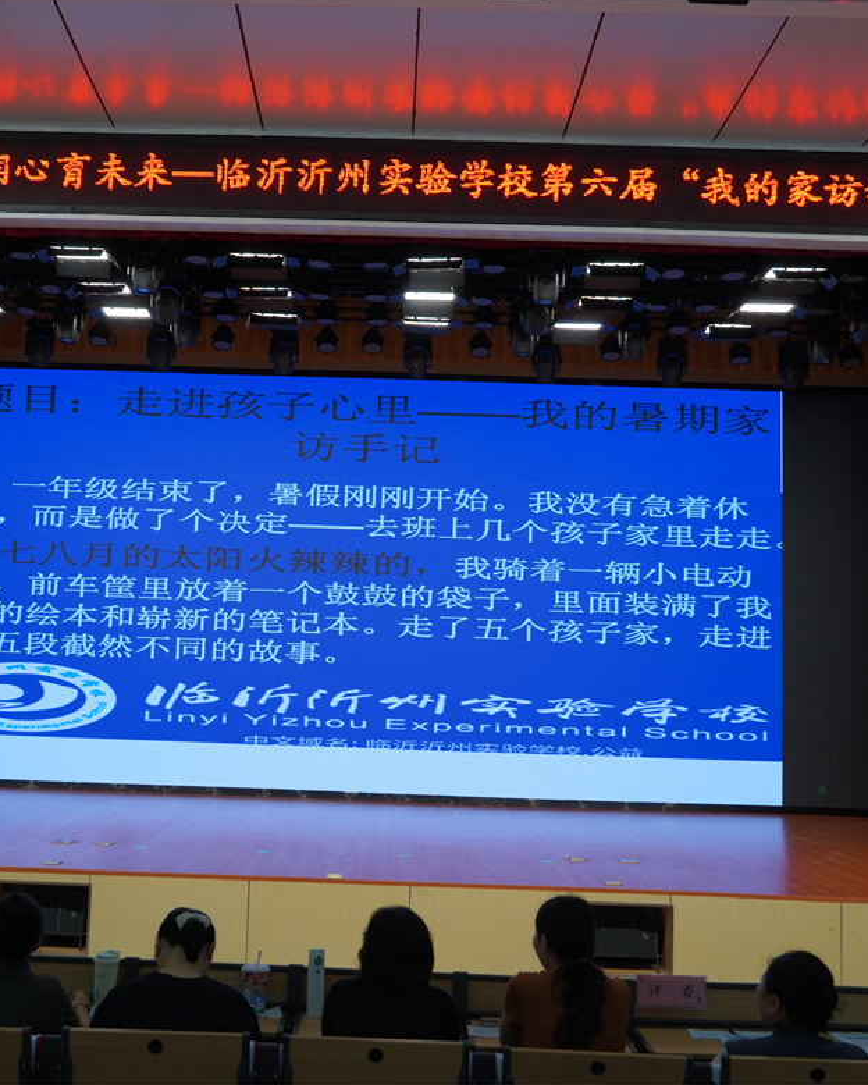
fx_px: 1252
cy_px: 530
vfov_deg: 46.8
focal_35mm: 39
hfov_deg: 38.1
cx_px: 362
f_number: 4
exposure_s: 1/160
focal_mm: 18
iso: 320
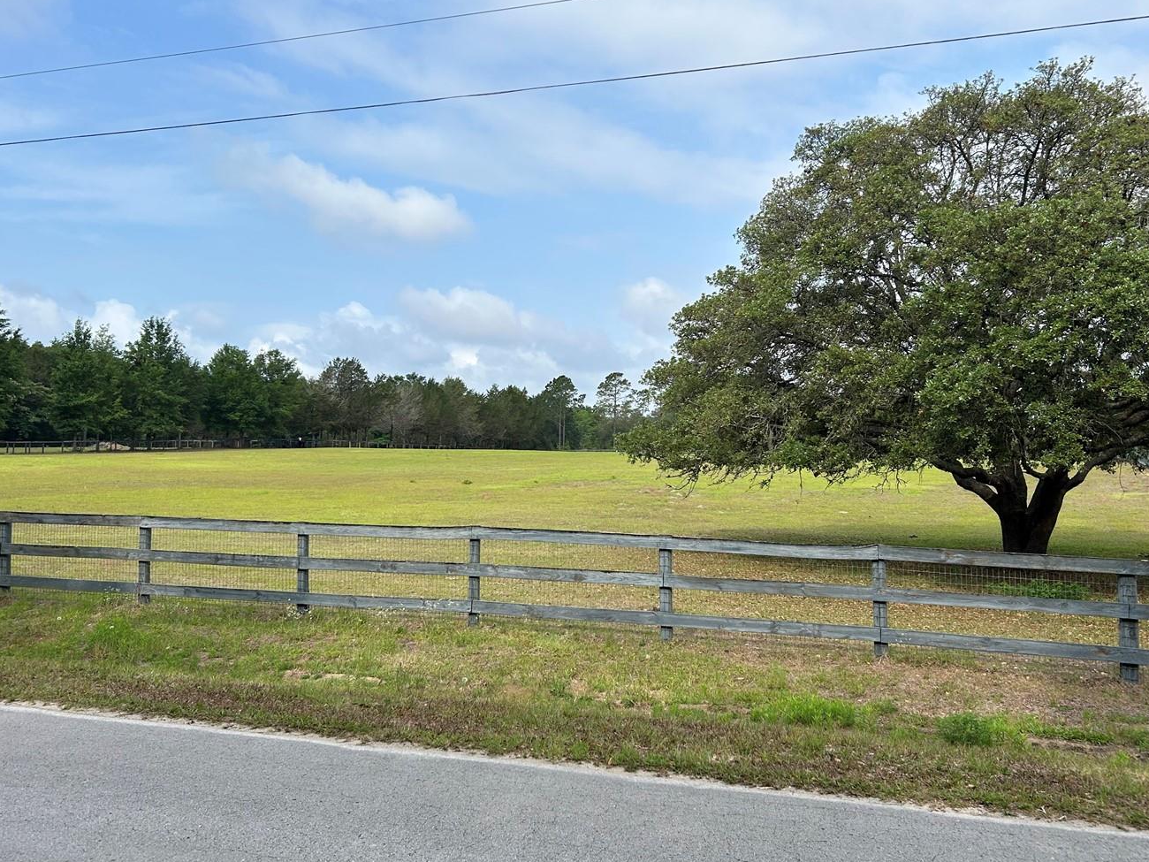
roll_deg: -1.1
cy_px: 413
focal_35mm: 32
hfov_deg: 56.8
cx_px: 593
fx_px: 1062
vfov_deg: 44.2
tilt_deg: +2.5
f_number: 1.5
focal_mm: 5.7
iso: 50
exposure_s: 1/3968
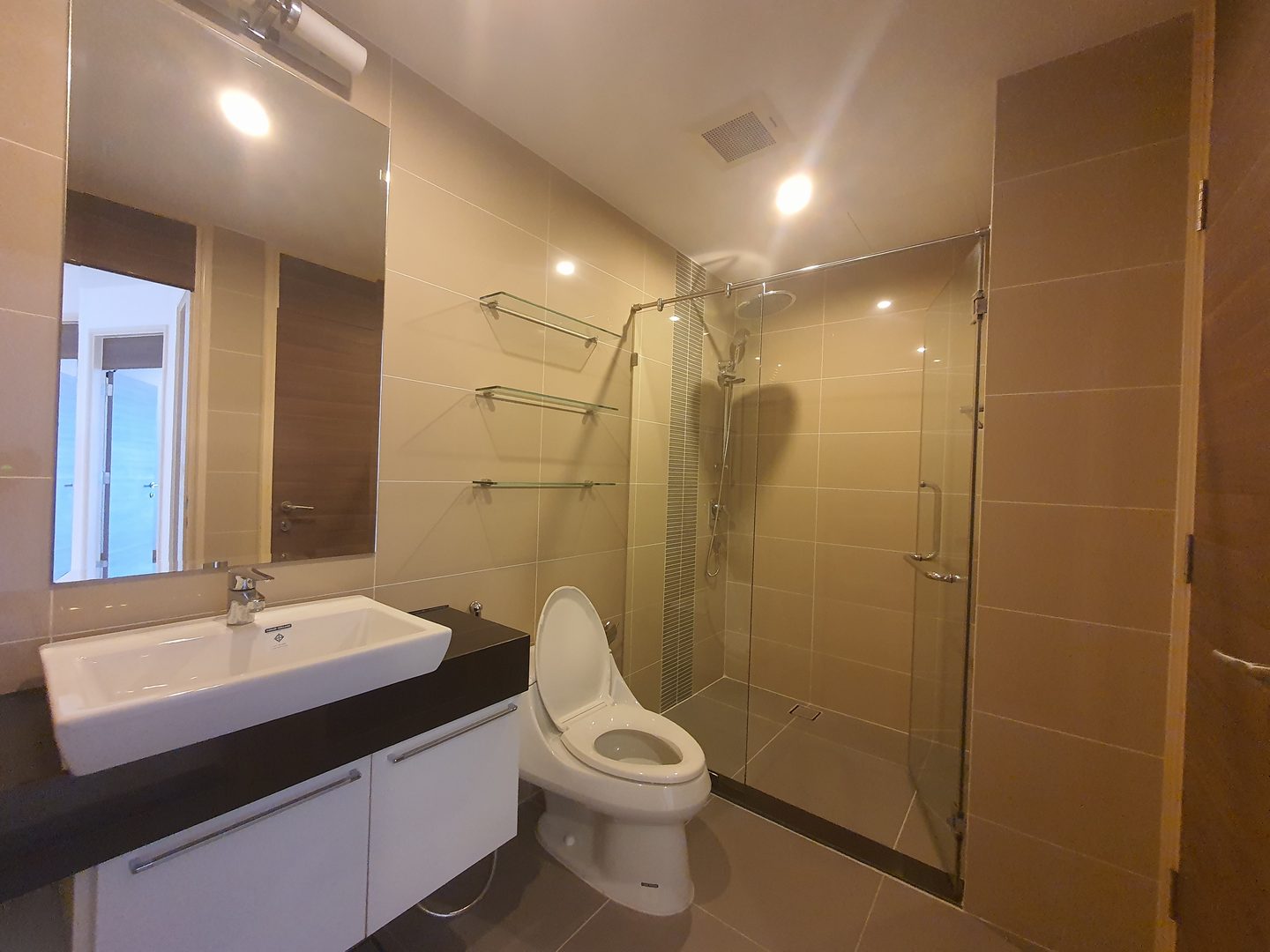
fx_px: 477
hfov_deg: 106.2
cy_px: 476
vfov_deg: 89.9
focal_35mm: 13
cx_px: 635
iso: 400
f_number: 2.2
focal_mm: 1.8
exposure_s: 1/33
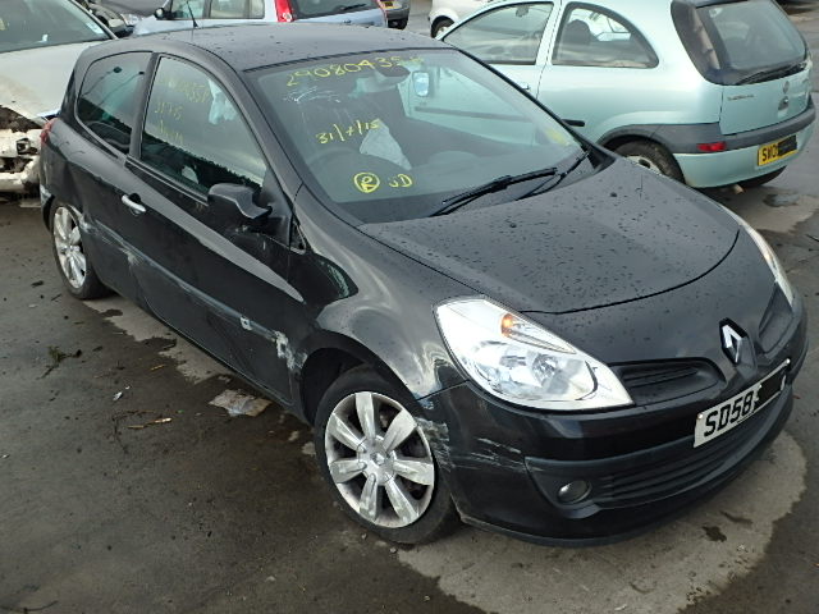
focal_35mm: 34
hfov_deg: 54.0
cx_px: 410
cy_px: 307
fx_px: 804
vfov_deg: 41.8
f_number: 4.9
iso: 125
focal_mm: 6
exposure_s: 1/160
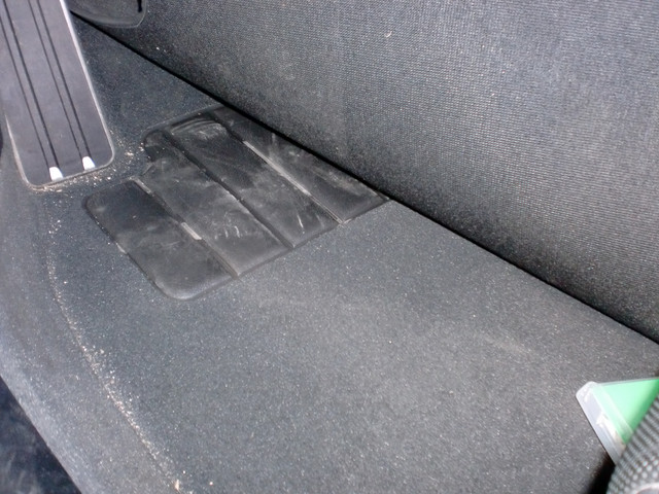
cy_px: 247
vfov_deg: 40.7
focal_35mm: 35
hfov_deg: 52.6
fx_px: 666
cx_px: 330
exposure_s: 1/40
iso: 400
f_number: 3.1
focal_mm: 6.3
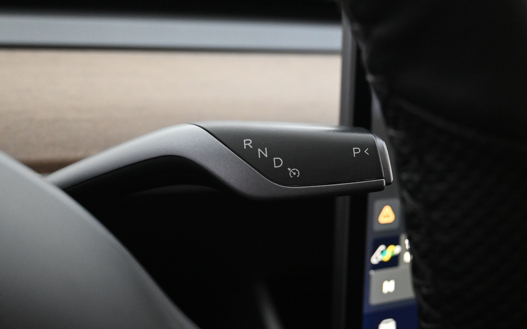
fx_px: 607
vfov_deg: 30.4
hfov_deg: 46.9
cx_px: 263
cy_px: 163
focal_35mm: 42
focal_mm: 27.5
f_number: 4.5
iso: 5000
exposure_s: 1/40
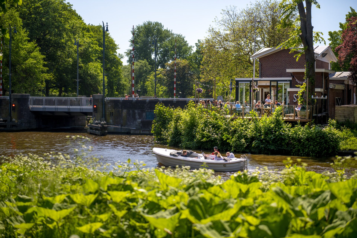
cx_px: 178
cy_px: 119
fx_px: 694
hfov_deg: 28.8
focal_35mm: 70
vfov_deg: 19.5
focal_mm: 70
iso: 64
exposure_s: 1/2500
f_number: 2.8
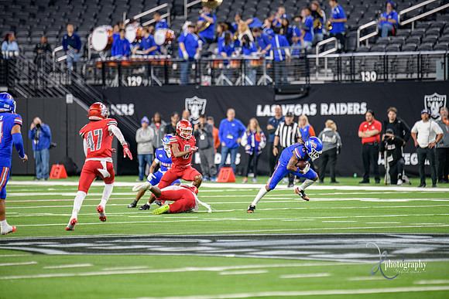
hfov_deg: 6.9
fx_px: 3742
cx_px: 224
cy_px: 150
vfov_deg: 4.6
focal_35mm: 300
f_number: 2.8
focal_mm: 300
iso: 1000
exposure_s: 1/400
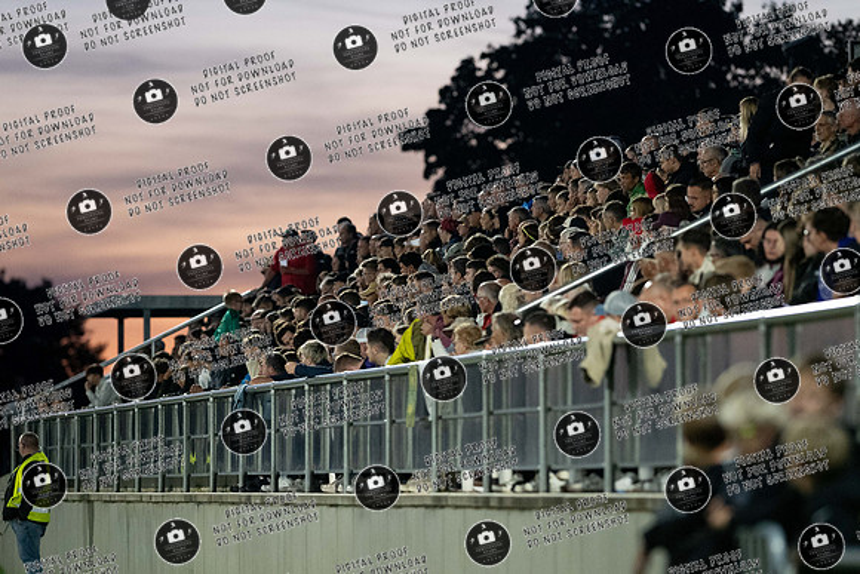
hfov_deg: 6.9
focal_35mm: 300
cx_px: 430
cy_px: 287
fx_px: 7168
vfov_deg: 4.6
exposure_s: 1/640
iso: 10000
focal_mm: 300
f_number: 4.5
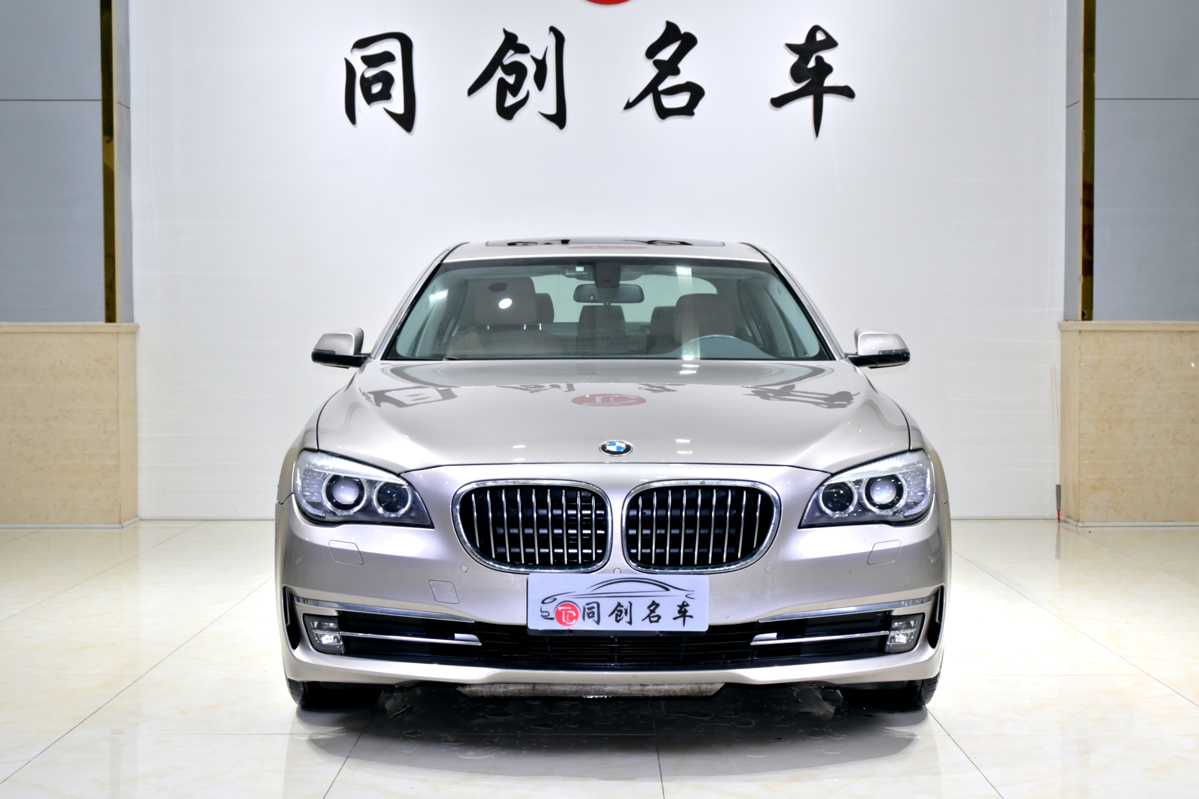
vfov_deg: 27.7
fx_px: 1624
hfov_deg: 40.5
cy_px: 400
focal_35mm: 49
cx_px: 600
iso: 125
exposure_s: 1/60
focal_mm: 32.5
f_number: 5
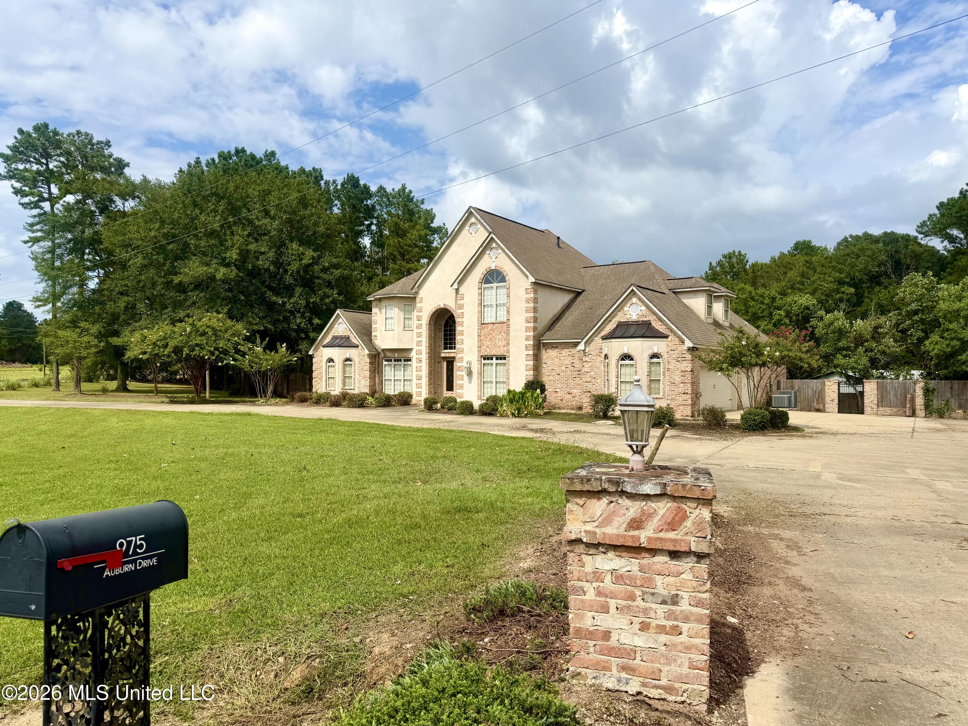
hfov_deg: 71.6
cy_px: 363
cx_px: 484
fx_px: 671
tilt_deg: +1.7
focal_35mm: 24
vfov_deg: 56.8
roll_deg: +0.9
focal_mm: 6.76
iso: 80
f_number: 1.78
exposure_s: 1/6711
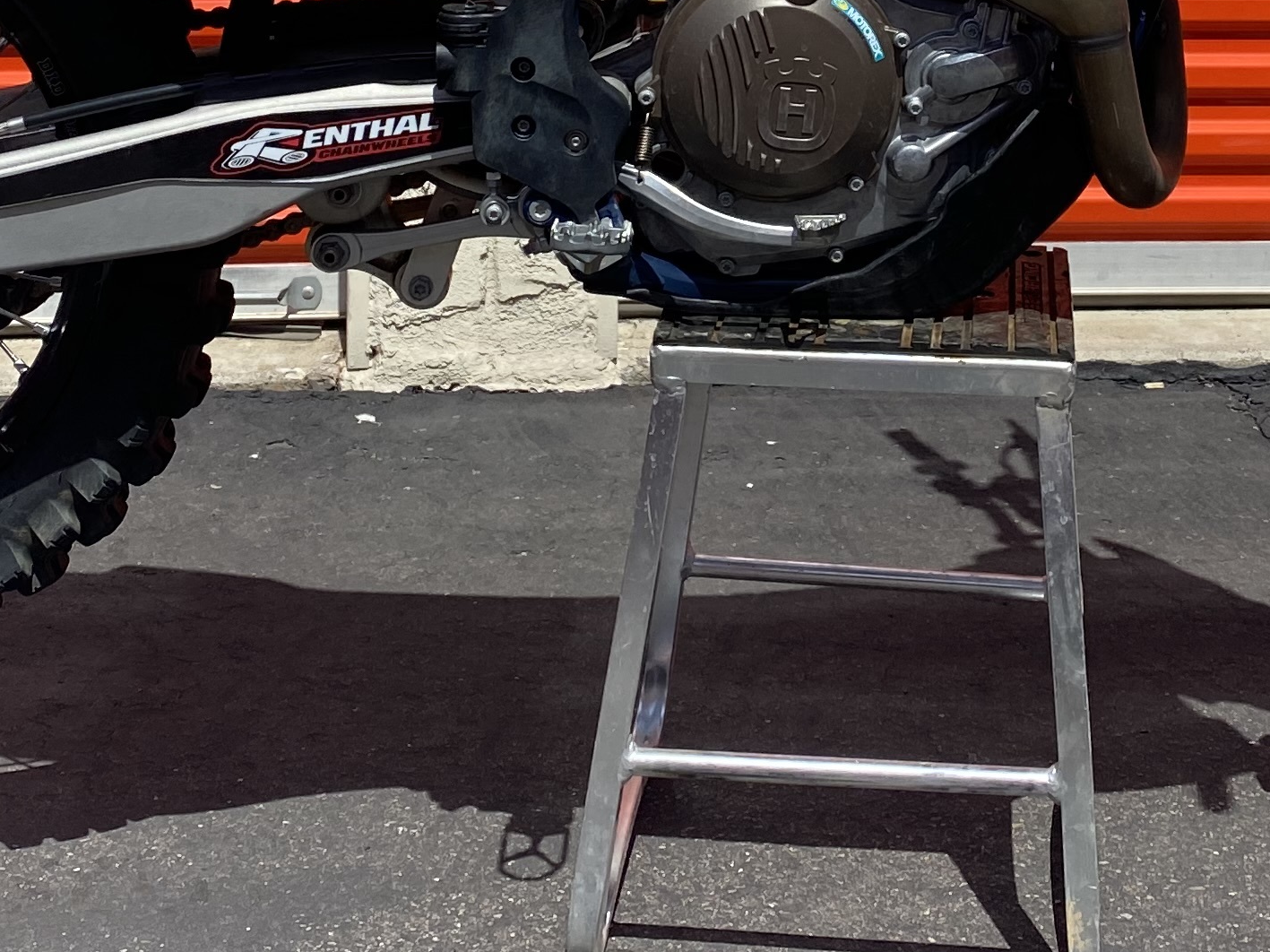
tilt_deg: -3.4
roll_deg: -0.4
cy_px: -116
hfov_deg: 26.2
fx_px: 2714
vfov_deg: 19.0
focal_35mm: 74
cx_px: 802
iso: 32
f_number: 1.8
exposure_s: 1/2755
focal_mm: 4.25
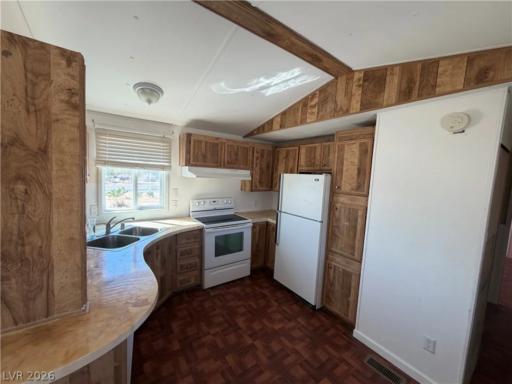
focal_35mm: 14
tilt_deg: -4.6
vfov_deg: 85.7
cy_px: 192
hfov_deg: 102.1
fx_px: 207
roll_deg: -2.1
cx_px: 256
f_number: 2.2
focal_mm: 2.22
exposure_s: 1/121
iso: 125
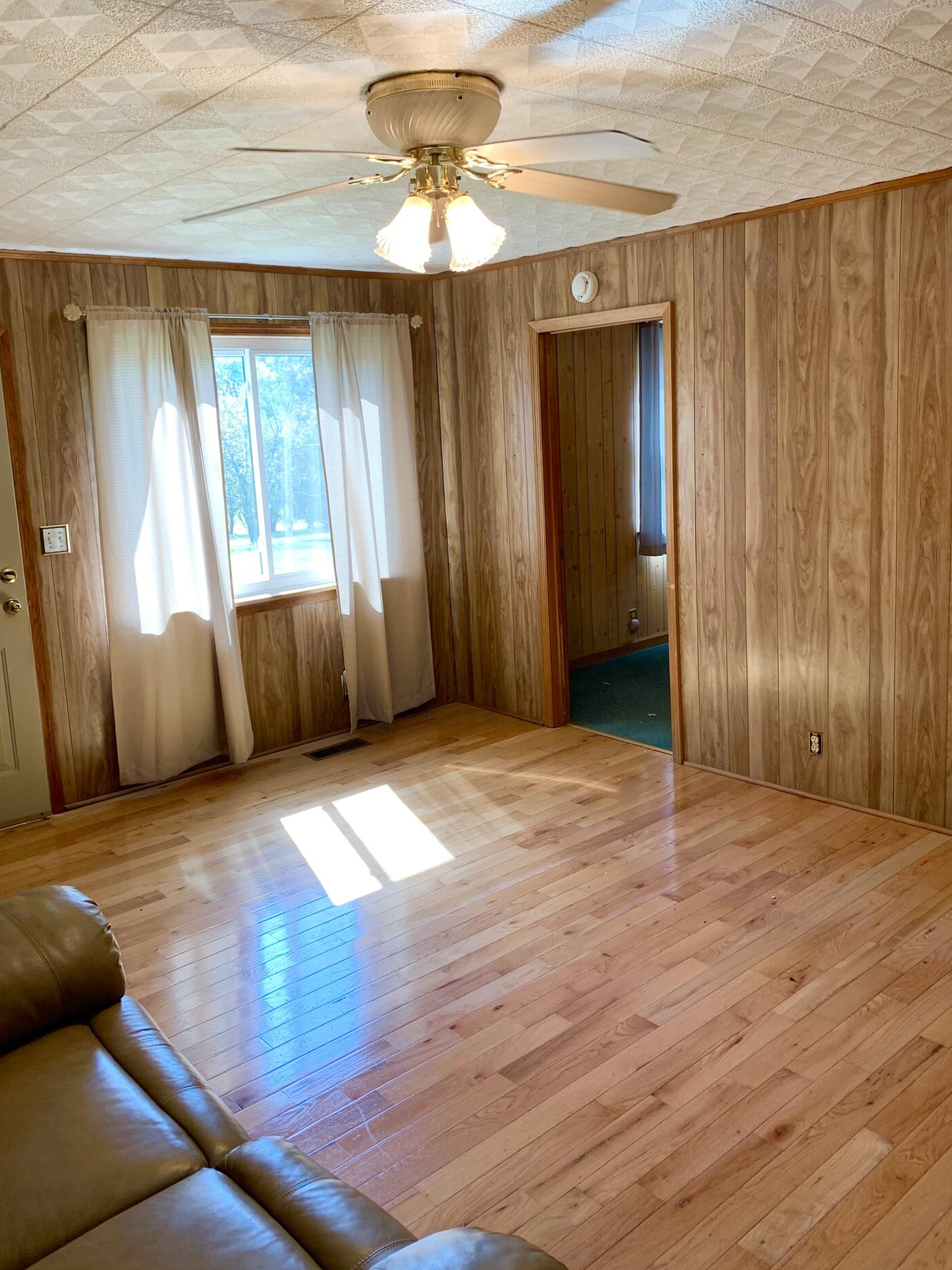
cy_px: 617
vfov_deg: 63.4
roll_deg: +3.6
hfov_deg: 49.7
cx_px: 461
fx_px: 1027
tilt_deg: -8.7
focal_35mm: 28
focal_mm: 4.25
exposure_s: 1/120
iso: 64
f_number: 1.8
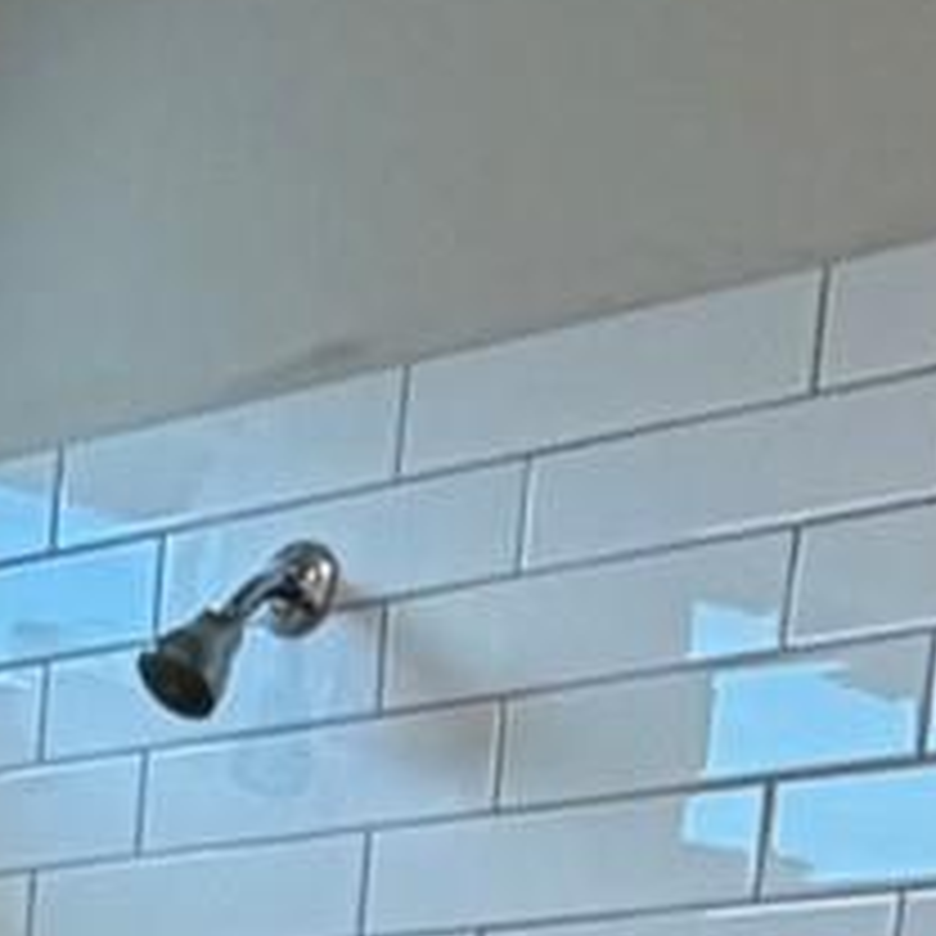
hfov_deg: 12.7
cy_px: 2236
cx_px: -878
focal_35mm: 122
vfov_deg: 11.7
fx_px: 3732
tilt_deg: -12.6
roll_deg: -1.1
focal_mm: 2.22
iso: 200
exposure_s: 1/120
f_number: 2.2
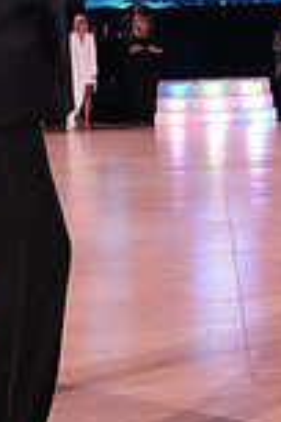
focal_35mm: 91
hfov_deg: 14.8
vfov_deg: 20.9
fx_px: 1065
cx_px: 277
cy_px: -86
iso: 6400
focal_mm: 24
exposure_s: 1/200
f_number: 8
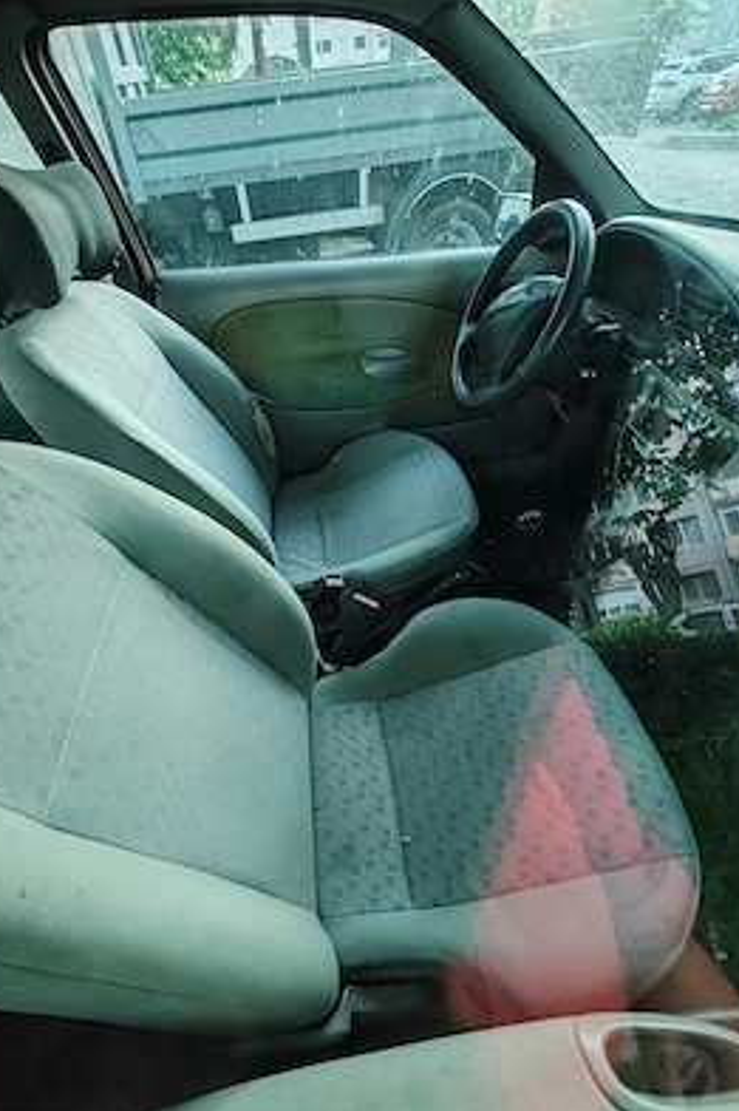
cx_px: 337
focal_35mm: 17
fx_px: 524
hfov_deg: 70.3
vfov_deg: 93.3
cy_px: 558
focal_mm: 1.96
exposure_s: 1/33
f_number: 2.2
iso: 400
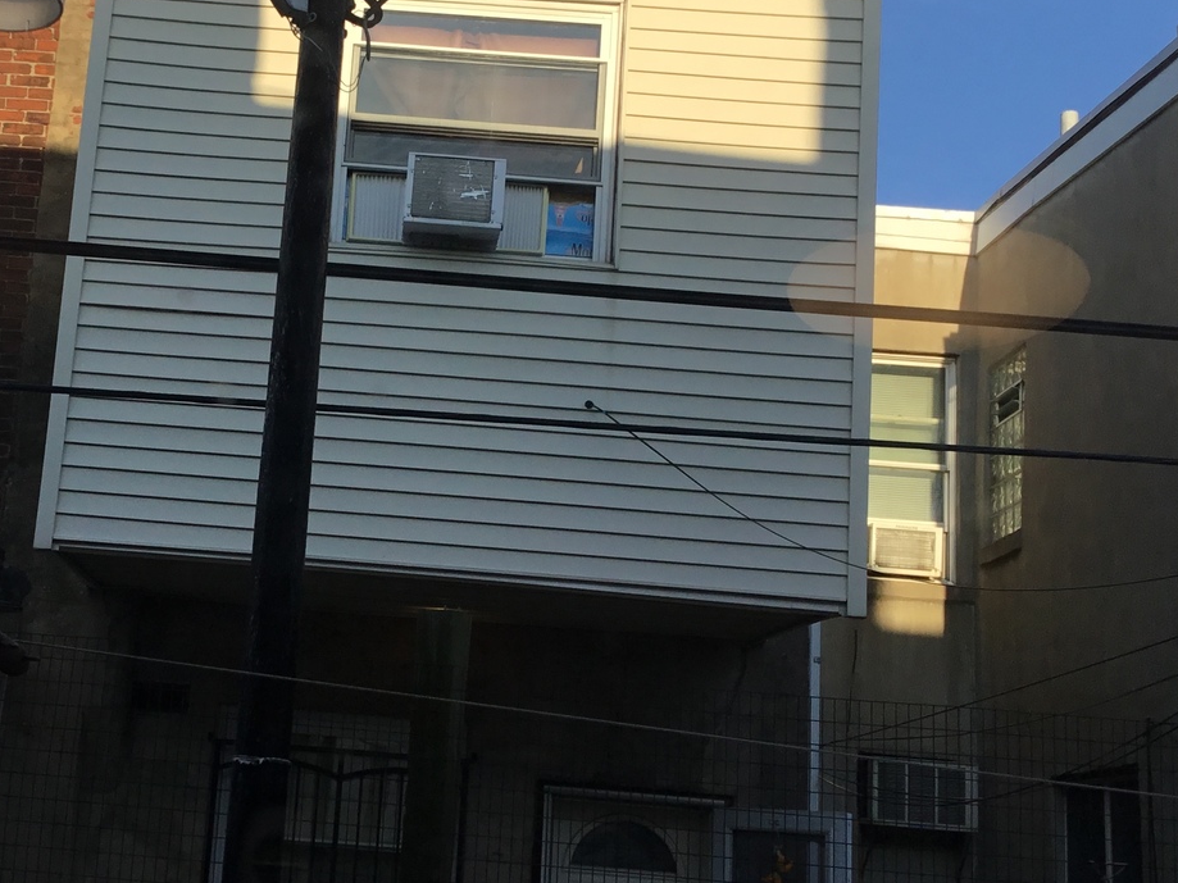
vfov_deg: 27.0
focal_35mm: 54
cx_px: 336
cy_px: 445
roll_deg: -4.1
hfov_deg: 35.0
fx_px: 1837
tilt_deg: +11.7
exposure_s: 1/762
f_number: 2.4
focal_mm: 3.3
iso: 25
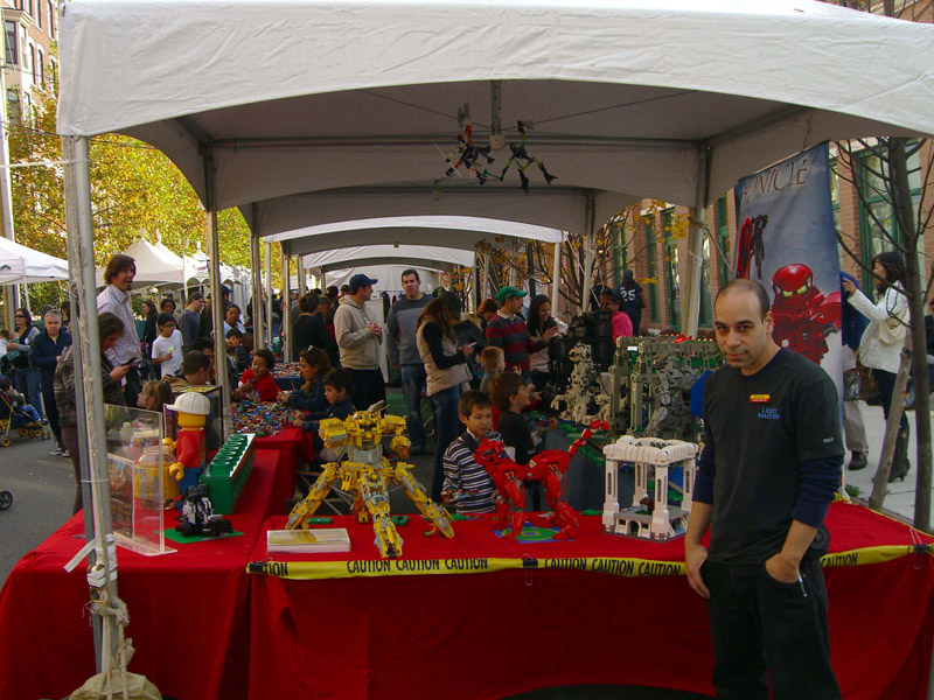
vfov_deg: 37.7
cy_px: 350
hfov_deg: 49.0
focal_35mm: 38
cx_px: 467
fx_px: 1025
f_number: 4
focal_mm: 7.9
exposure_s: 1/200
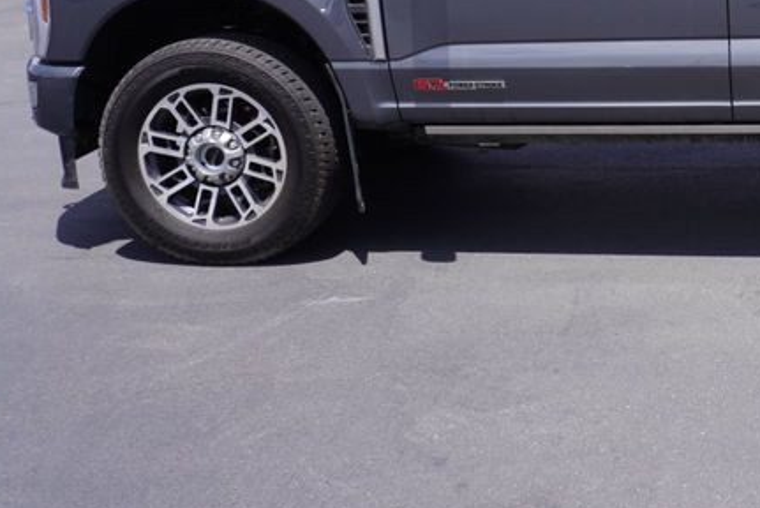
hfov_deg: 31.3
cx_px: 827
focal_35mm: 57
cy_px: 34
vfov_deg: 23.1
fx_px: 1204
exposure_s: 1/160
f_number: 10
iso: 100
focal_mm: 16
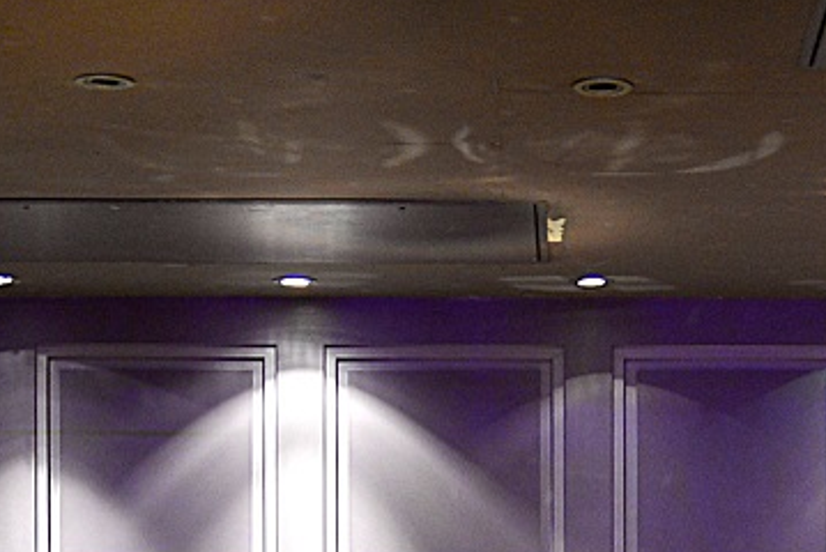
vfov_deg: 7.9
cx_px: 611
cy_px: 1025
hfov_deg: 12.3
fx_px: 3835
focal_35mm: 167
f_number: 2.8
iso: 1000
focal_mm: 40
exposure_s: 1/60
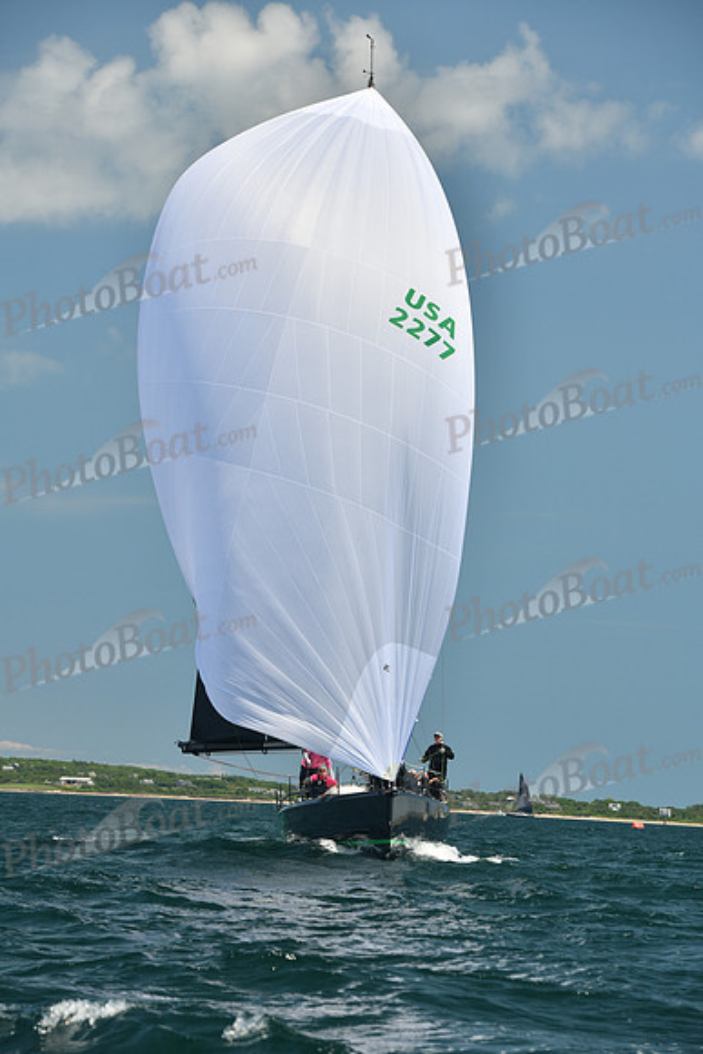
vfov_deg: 15.8
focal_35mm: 130
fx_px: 3805
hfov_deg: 10.6
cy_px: 527
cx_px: 352
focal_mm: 130
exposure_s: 1/640
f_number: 7.1
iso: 320
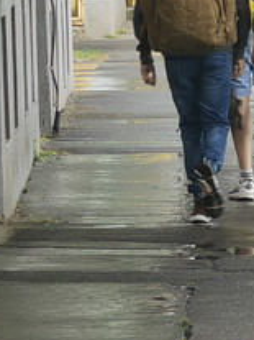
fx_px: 6454
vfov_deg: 3.0
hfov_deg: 2.3
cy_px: 131
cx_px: 206
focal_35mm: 659
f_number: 3.5
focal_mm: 16.85
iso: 125
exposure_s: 1/49.6
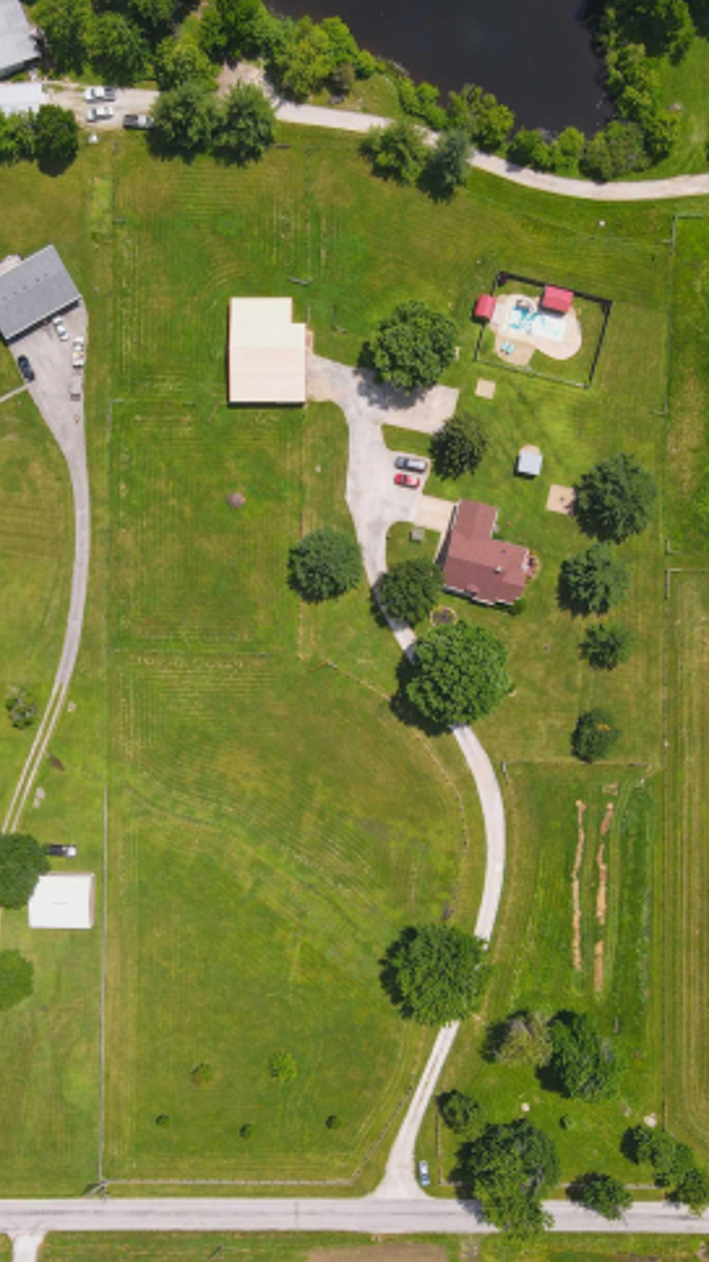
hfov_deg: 32.8
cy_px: 623
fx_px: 1204
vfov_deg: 55.3
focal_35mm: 36
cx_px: 314
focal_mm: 4.5
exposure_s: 1/640
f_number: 2.8
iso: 100
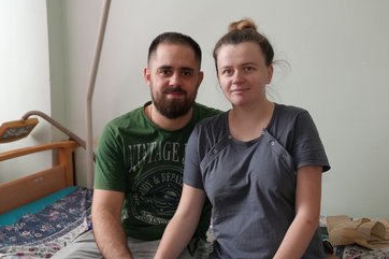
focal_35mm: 52
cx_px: 207
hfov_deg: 38.2
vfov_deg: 26.0
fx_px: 562
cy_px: 117
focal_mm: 47
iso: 5000
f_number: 4
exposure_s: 1/160
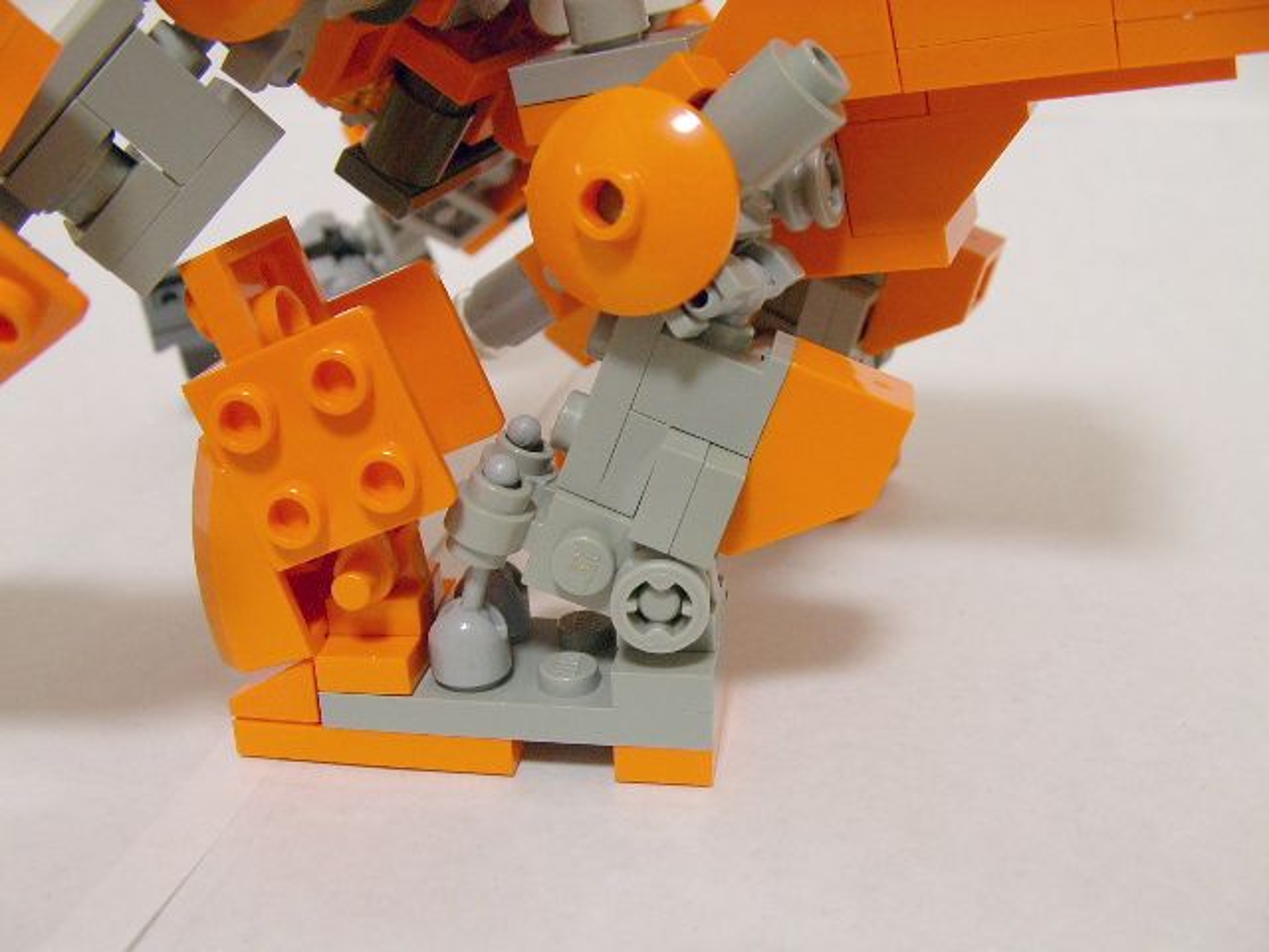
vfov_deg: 37.7
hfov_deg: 49.0
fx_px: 1393
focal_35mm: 38
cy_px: 476
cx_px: 634
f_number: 3.5
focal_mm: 5.8
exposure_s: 1/11
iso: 100
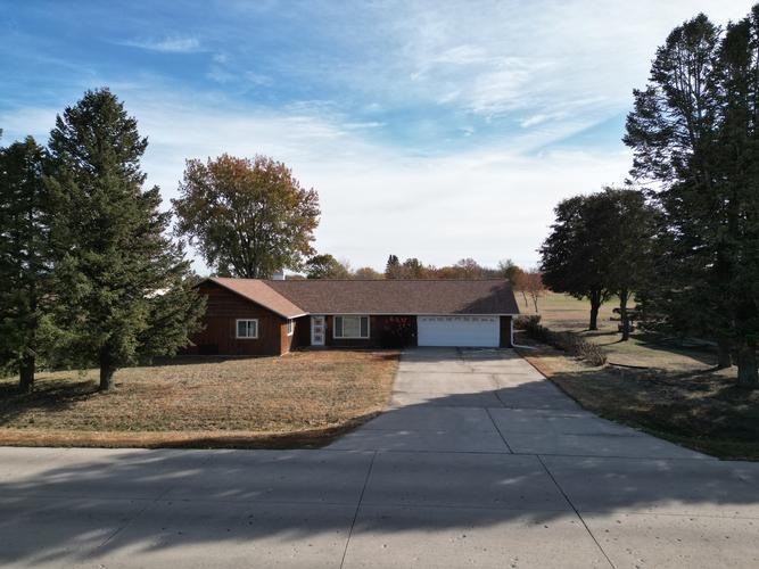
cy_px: 284
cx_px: 380
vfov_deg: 56.8
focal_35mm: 24
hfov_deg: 71.6
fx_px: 526
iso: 120
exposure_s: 1/2500
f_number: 1.7
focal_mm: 6.72
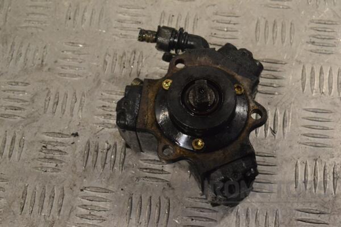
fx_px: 568
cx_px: 170
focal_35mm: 60
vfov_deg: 22.6
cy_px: 114
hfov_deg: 33.4
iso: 3200
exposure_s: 1/400
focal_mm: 40
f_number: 10
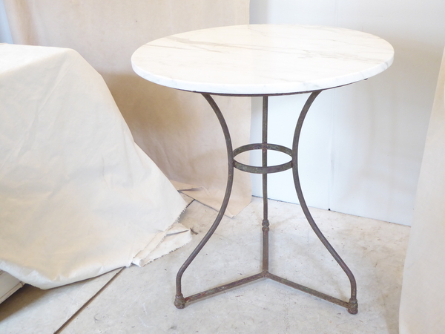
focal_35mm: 42
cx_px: 222
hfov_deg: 44.8
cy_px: 167
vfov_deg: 34.3
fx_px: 540
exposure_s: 1/20
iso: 400
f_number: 3.8
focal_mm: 7.2
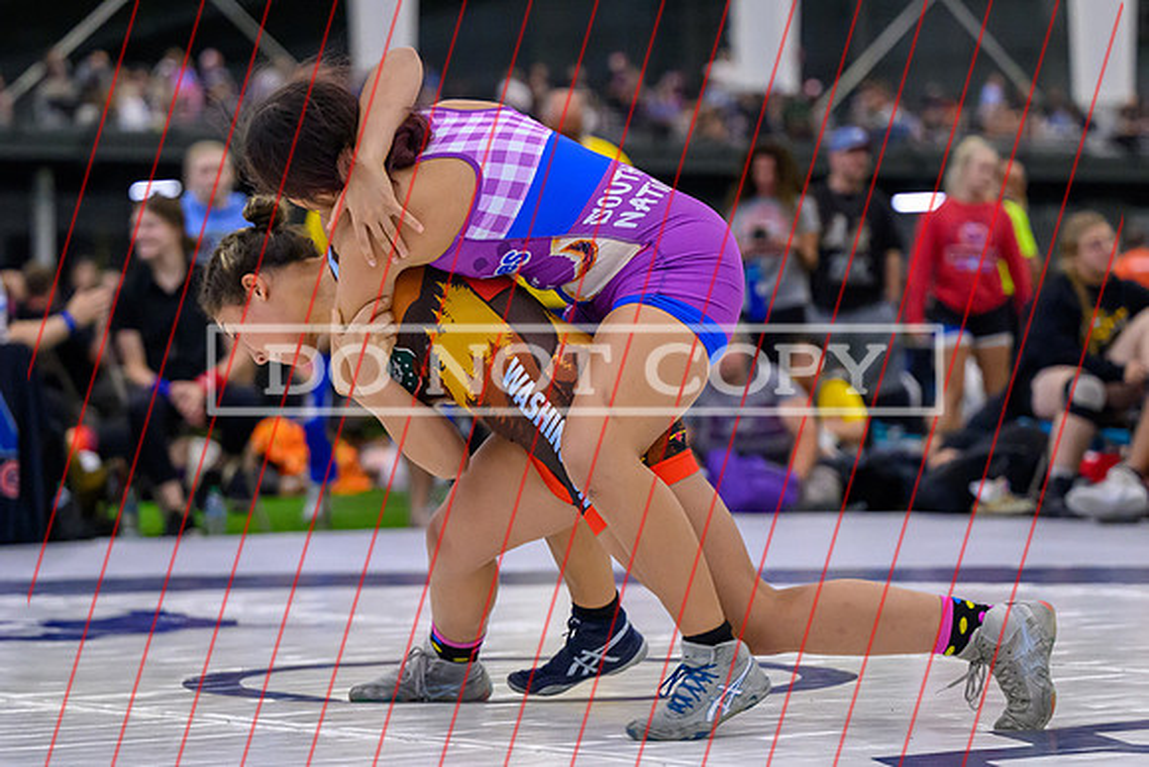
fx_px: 4508
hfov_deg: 14.5
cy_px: 390
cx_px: 555
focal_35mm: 141
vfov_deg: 9.7
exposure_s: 1/800
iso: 6400
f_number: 2.8
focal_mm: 90
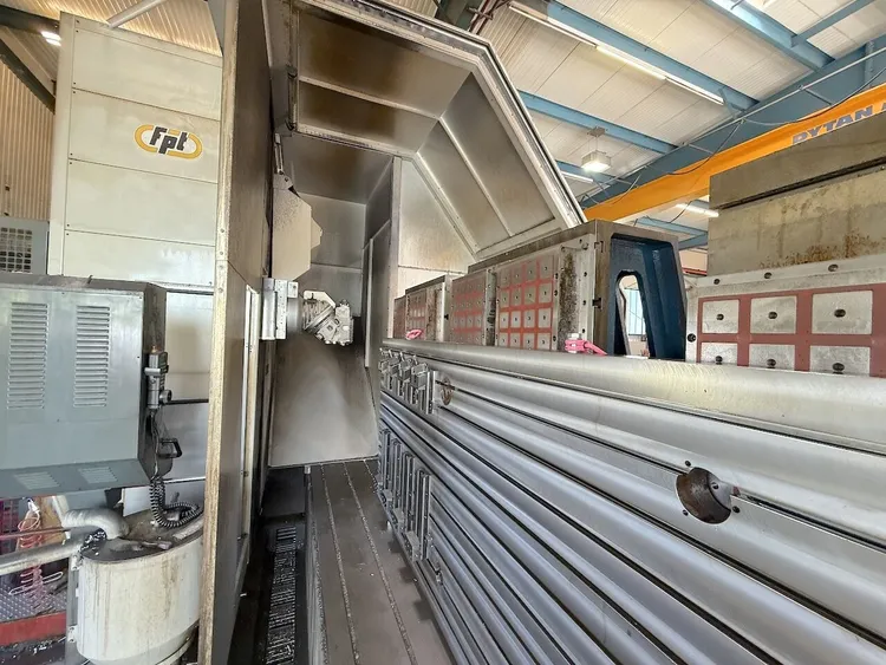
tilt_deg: +2.2
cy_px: 332
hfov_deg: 102.0
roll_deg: -2.4
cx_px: 443
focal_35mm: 14
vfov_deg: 85.7
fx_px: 358
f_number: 2.2
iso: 400
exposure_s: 1/100
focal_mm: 2.22
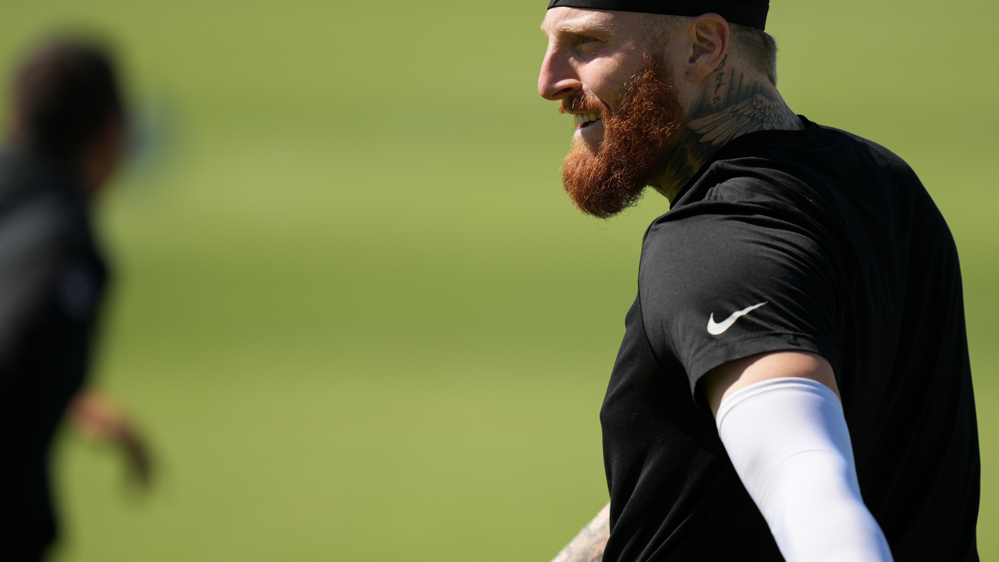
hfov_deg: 3.9
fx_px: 14543
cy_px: 256
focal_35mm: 549
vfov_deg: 2.2
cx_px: 584
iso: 200
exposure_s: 1/3200
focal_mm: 400
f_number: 2.8
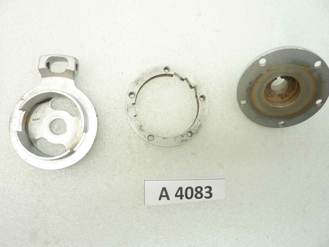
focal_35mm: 25
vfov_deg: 54.9
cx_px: 164
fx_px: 238
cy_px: 124
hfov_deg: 69.4
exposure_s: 1/13
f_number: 3.3
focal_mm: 4.1
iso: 80
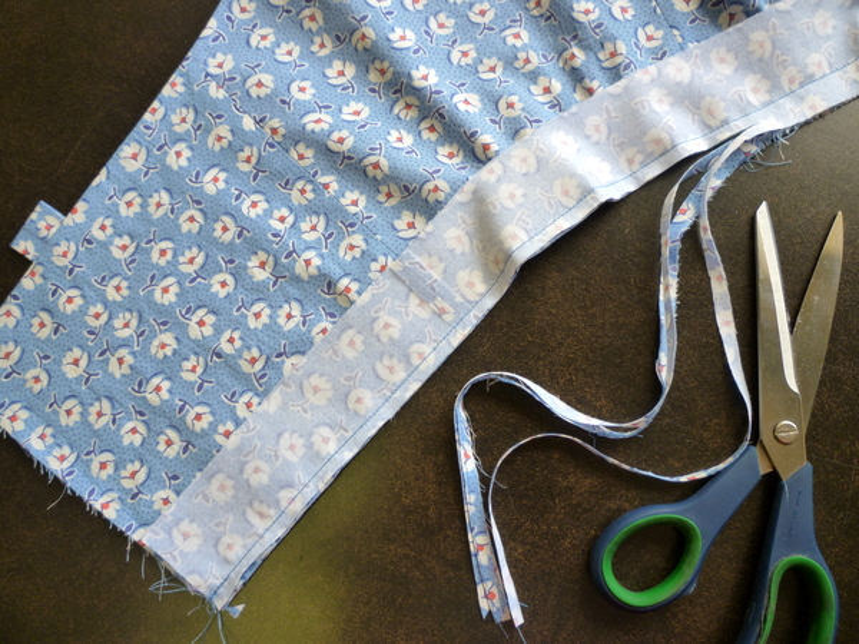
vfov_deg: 48.2
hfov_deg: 61.7
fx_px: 720
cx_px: 430
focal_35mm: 29
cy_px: 322
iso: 125
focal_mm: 5.2
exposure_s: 1/100
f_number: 3.3
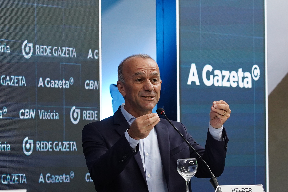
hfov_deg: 9.3
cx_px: 149
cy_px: 95
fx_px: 1768
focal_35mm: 221
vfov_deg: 6.2
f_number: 4.5
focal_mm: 95
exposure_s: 1/200
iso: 2500
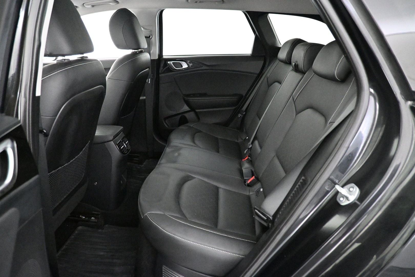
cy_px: 138
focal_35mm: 24
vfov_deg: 53.1
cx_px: 208
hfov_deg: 73.7
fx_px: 277
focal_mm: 16
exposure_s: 1/50
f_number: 3.5
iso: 12800
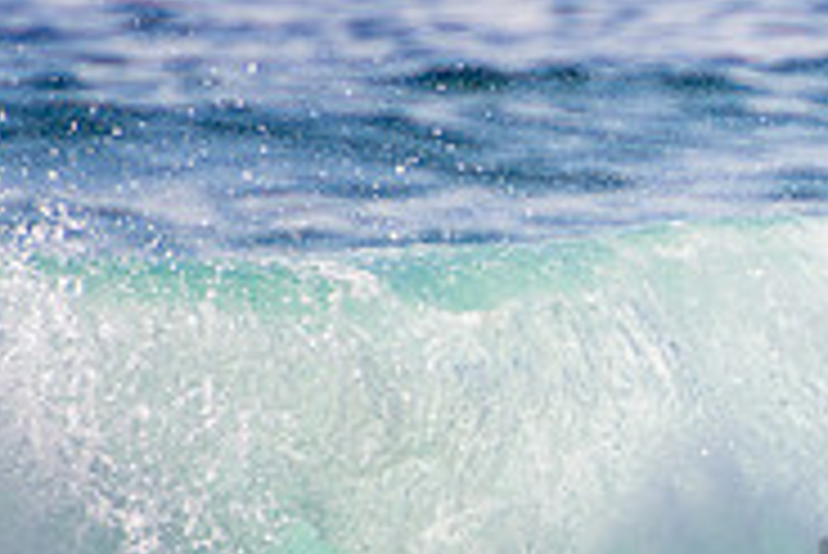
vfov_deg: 0.7
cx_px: 1282
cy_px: 570
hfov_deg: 1.1
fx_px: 43595
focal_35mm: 1894
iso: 280
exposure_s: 1/2000
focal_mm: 400
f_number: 5.6
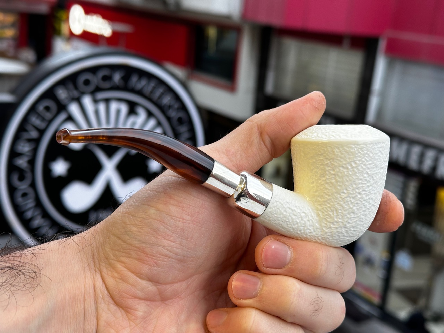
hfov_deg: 39.7
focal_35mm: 48
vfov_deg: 30.3
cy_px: 166
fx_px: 616
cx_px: 222
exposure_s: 1/50
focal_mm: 6.86
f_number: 1.78
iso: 50
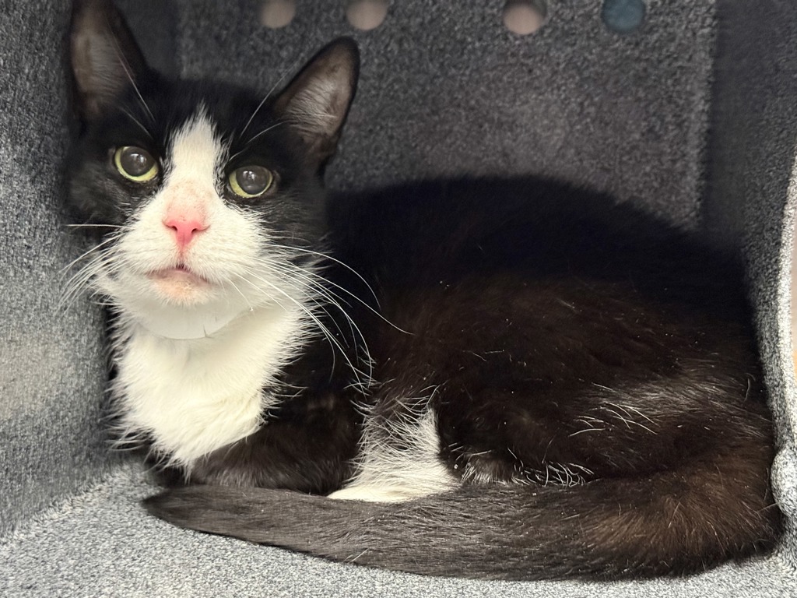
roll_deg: -1.3
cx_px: 398
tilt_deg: -5.1
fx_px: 1105
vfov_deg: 30.3
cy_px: 299
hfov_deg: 39.7
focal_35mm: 48
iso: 640
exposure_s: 1/30
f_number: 1.78
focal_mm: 6.76
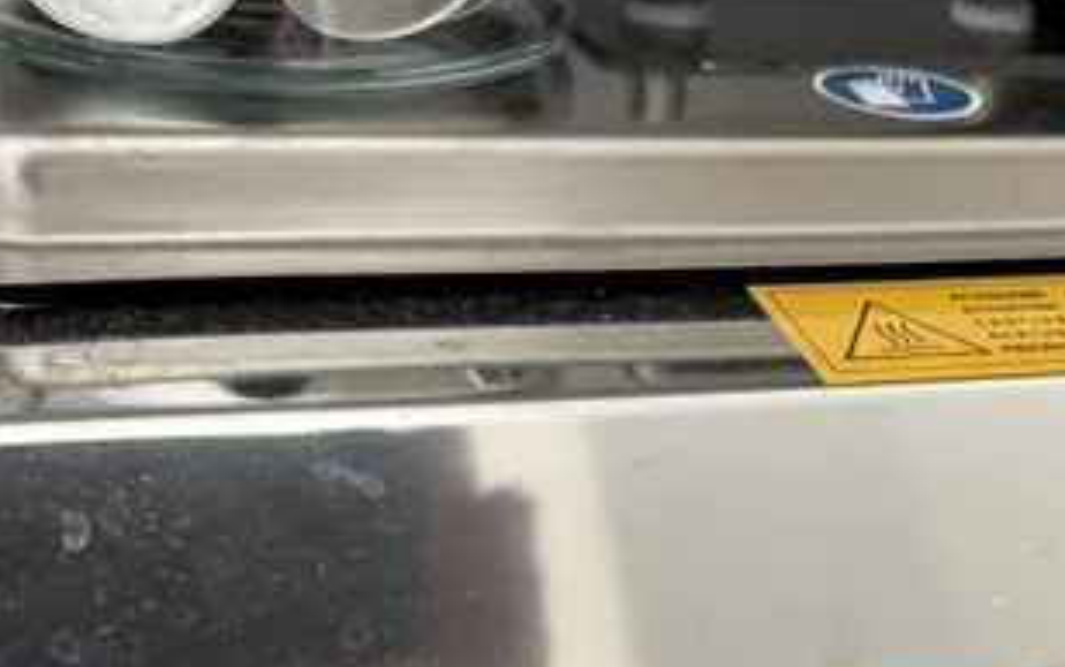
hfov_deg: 30.2
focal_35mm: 66
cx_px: 882
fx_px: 1917
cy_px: 743
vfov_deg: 18.9
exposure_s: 1/79
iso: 200
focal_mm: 6.76
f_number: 1.78
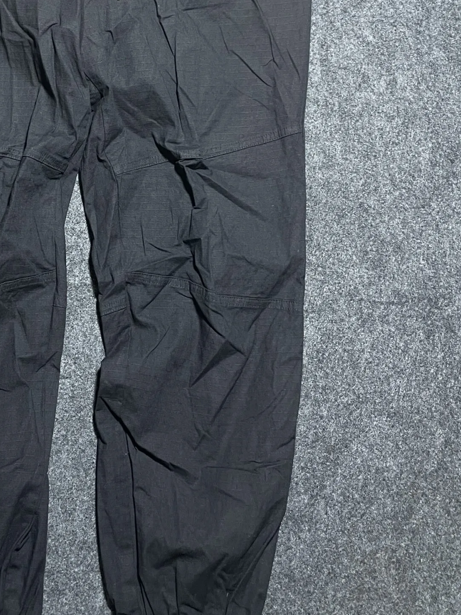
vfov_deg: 40.7
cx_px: 96
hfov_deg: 30.8
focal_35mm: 46
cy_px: 203
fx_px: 817
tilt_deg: -52.8
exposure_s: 1/50
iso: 200
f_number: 1.6
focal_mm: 4.2
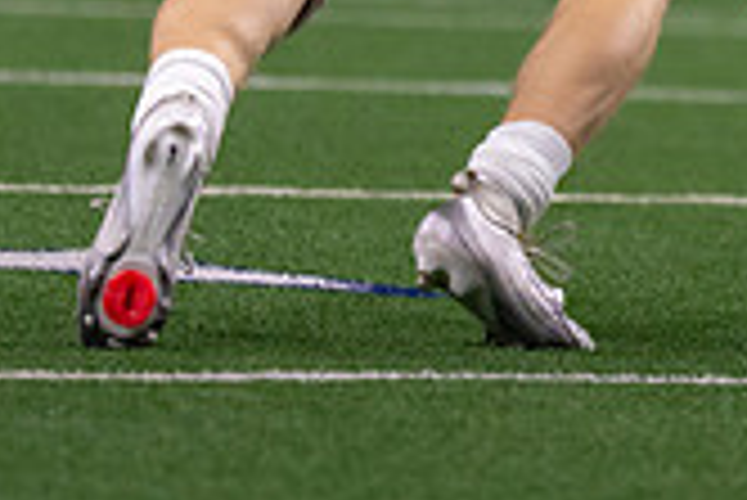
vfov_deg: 1.9
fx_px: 15430
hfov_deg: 2.8
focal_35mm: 743
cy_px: -216
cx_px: 1202
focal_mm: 149
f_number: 2.8
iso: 2000
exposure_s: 1/1000
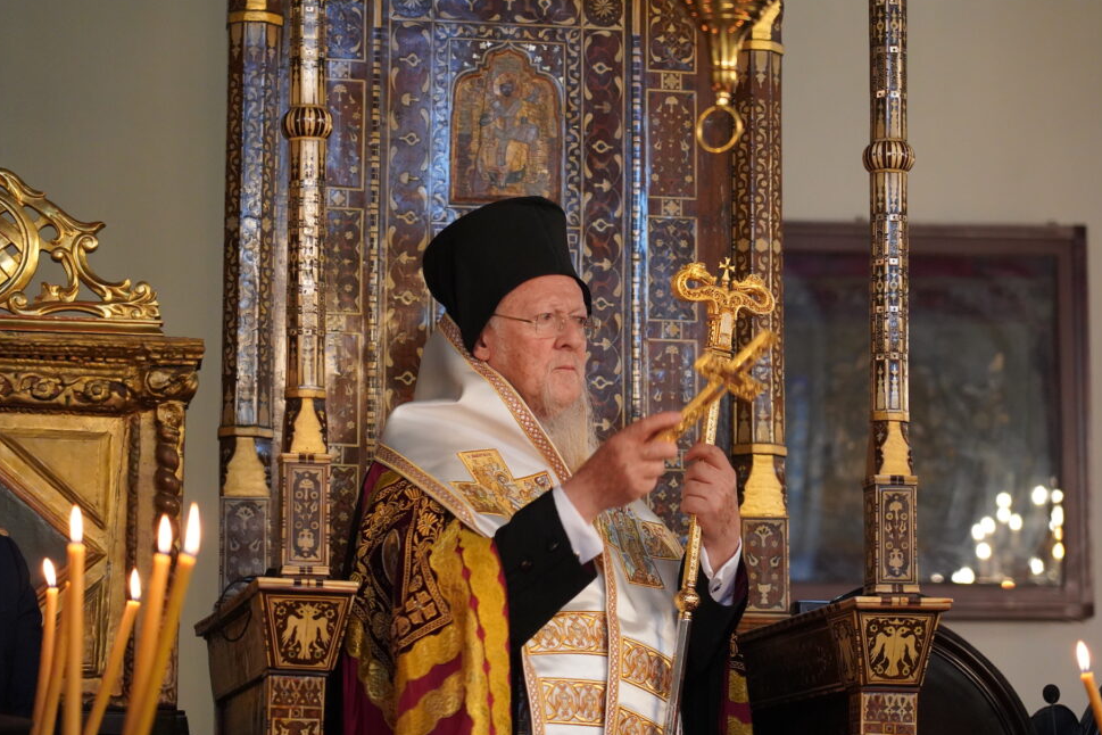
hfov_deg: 18.4
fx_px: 3398
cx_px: 571
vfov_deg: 12.3
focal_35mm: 111
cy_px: 362
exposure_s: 1/160
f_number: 4
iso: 6400
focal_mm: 105
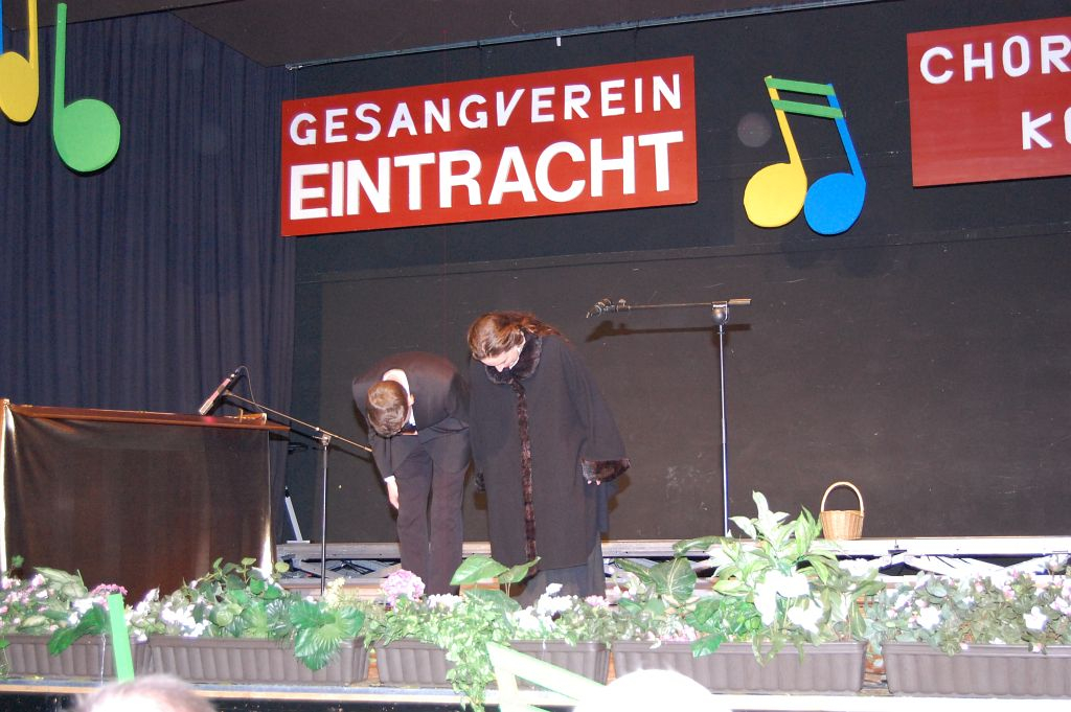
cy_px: 356
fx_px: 1561
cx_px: 536
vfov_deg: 25.7
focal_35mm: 52
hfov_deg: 37.9
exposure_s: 1/60
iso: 1600
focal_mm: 35
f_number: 4.8
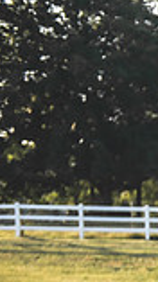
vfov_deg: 11.5
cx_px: 508
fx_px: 1374
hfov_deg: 6.0
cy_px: 342
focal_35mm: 184
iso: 50
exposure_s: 1/250
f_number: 2.8
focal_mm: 45
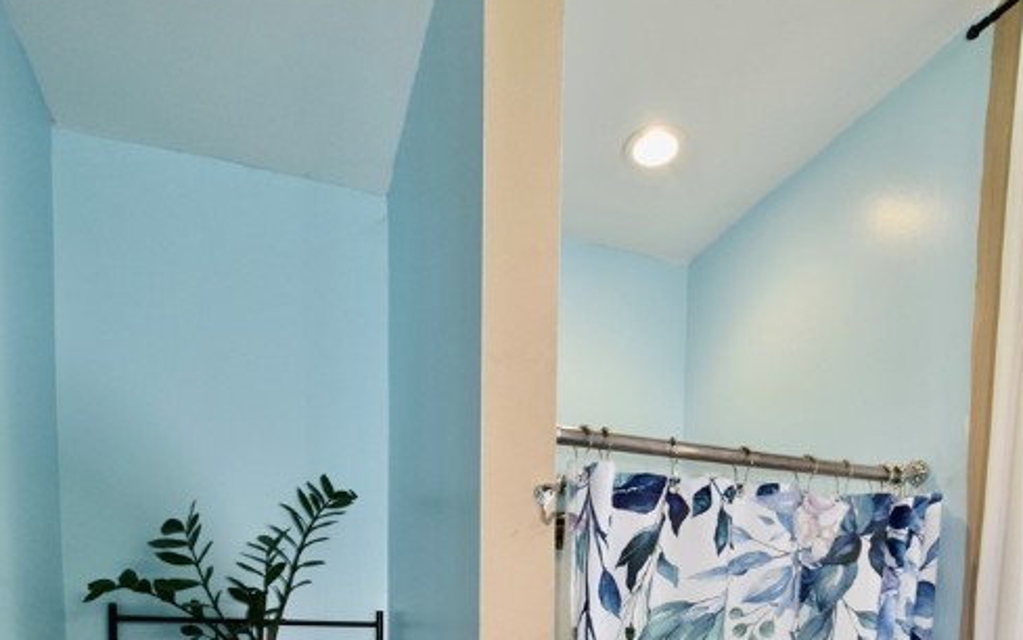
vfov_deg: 41.6
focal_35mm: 24
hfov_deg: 74.8
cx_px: 498
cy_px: 690
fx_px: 669
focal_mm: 10
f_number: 5.6
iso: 800
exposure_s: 1/125
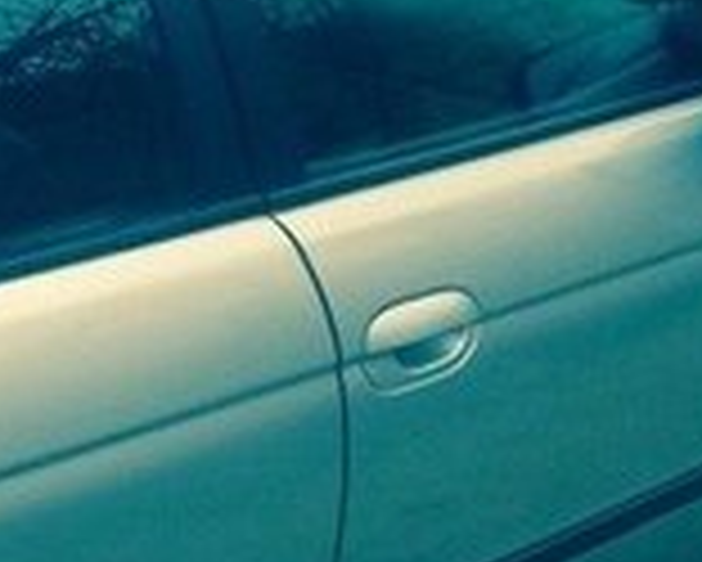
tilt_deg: -25.5
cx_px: -126
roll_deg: -1.8
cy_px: 753
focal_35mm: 136
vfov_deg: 11.1
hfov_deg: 13.8
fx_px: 2827
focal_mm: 4.12
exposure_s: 1/205
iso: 50
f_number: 2.4
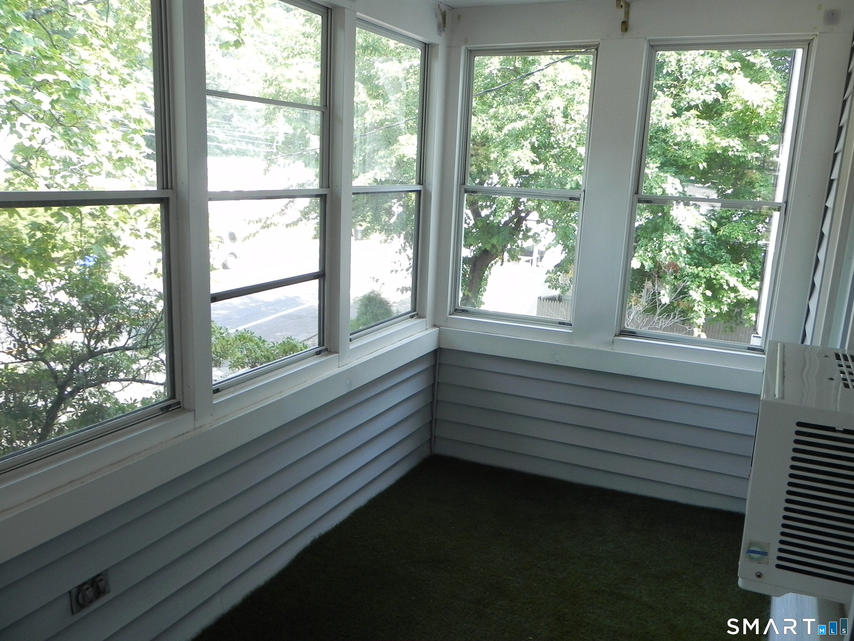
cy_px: 320
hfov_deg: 61.7
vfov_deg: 48.2
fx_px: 715
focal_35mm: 29
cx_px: 427
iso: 160
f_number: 3.5
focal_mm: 5.2
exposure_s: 1/73.7
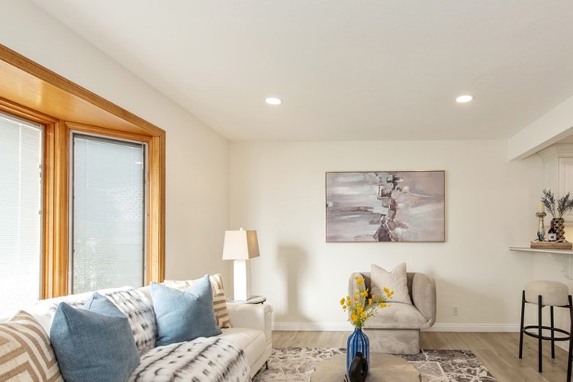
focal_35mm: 20
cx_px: 356
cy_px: 230
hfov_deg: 82.5
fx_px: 318
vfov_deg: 61.4
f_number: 5.6
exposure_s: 1/125
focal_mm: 14
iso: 400
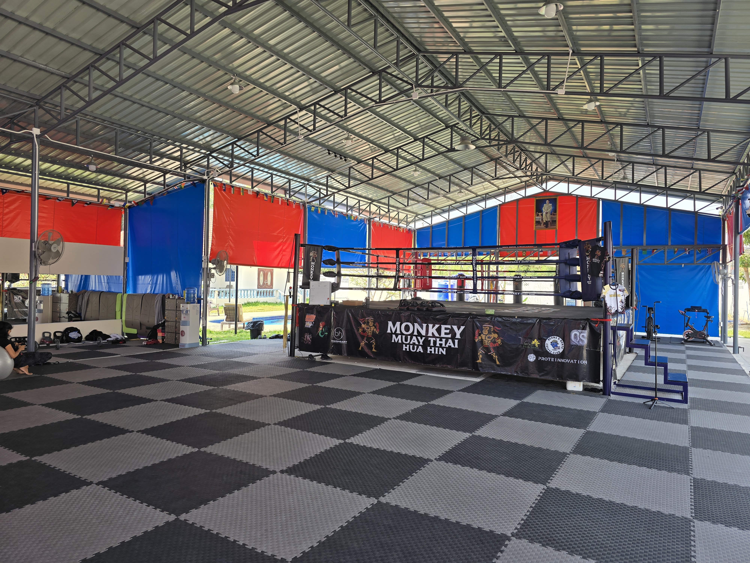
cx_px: 375
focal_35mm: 23
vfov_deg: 58.9
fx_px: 498
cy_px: 282
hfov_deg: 73.9
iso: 16
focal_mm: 6.3
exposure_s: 1/180
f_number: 1.7
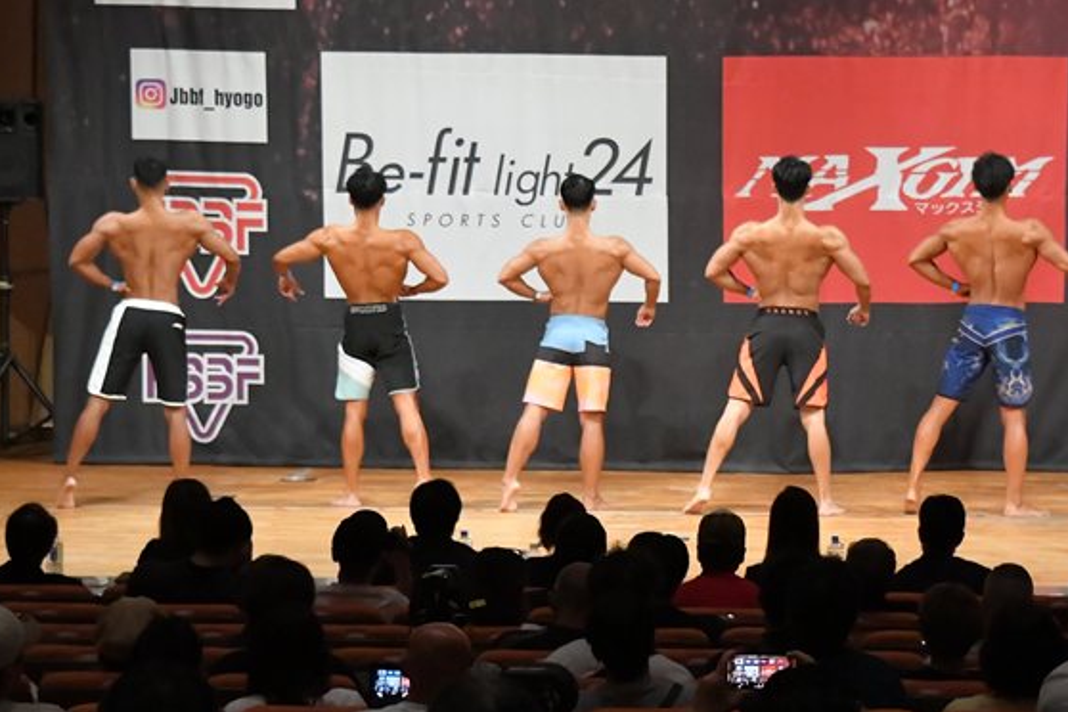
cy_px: 398
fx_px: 4450
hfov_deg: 13.7
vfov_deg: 9.1
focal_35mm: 150
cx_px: 692
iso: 10000
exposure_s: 1/400
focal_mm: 72
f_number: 5.6
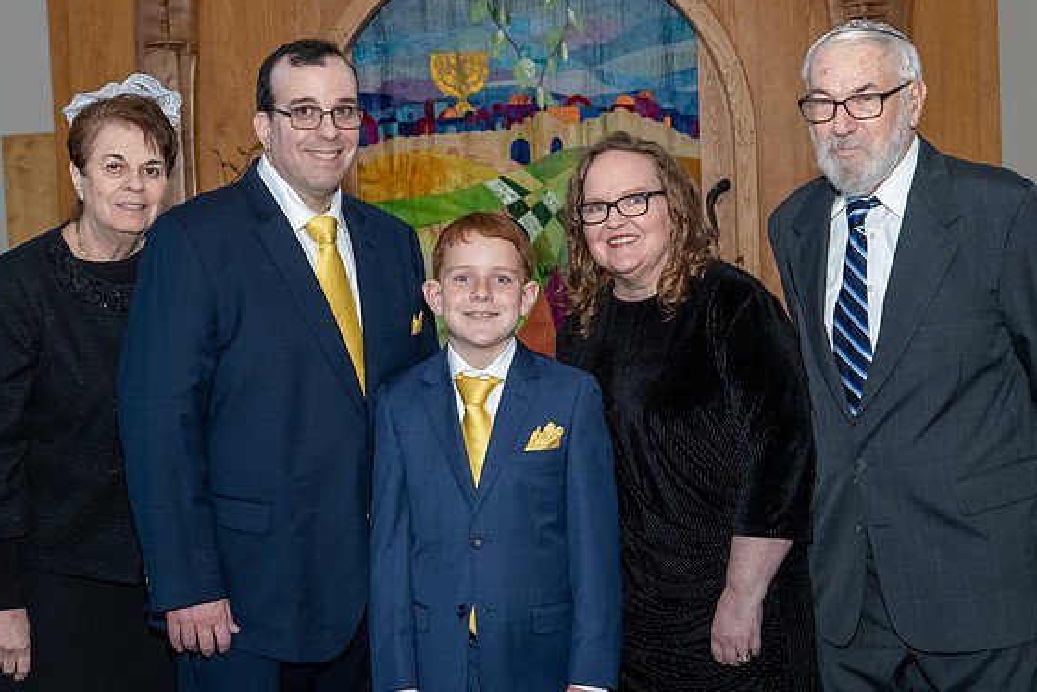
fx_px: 1931
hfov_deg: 30.1
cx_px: 487
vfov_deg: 20.3
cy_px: 367
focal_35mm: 67
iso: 400
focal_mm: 38
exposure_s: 1/250
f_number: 5.6
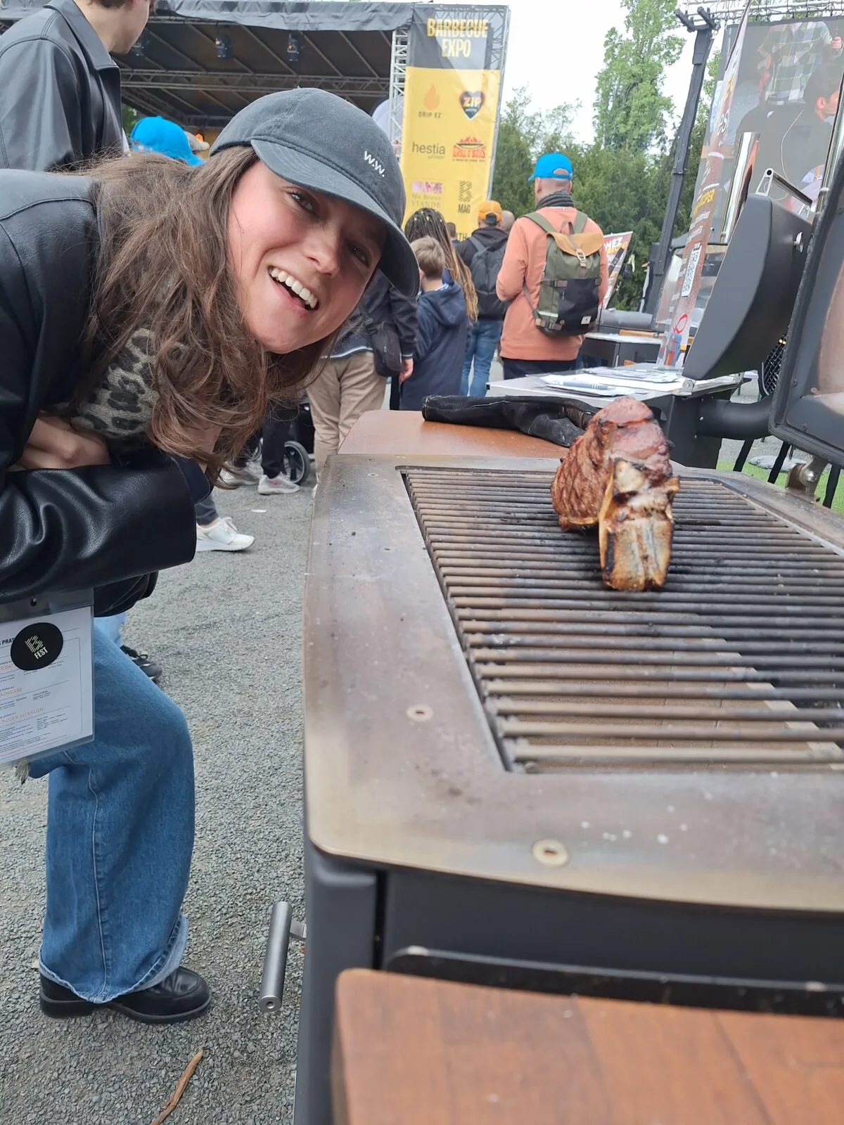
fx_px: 748
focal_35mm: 23
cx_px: 422
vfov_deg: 73.9
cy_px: 562
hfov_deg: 58.9
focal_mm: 5.54
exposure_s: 1/720
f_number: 1.8
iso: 40
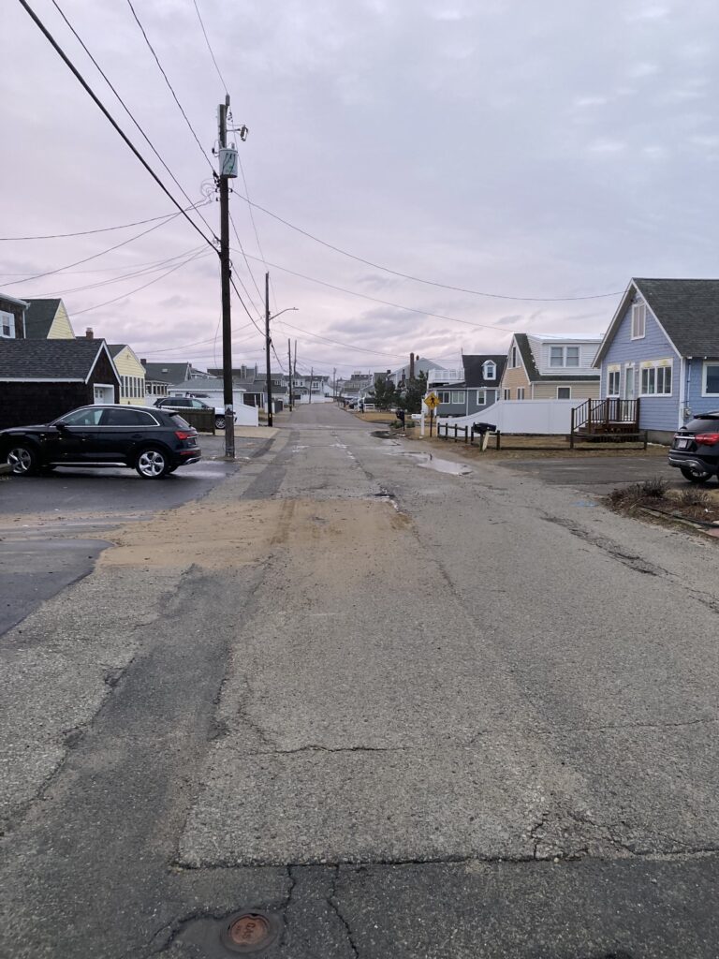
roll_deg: +0.2
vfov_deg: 63.4
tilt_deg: -3.4
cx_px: 360
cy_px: 480
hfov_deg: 49.7
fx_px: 775
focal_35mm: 28
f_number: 1.8
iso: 125
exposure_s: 1/60
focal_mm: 3.99
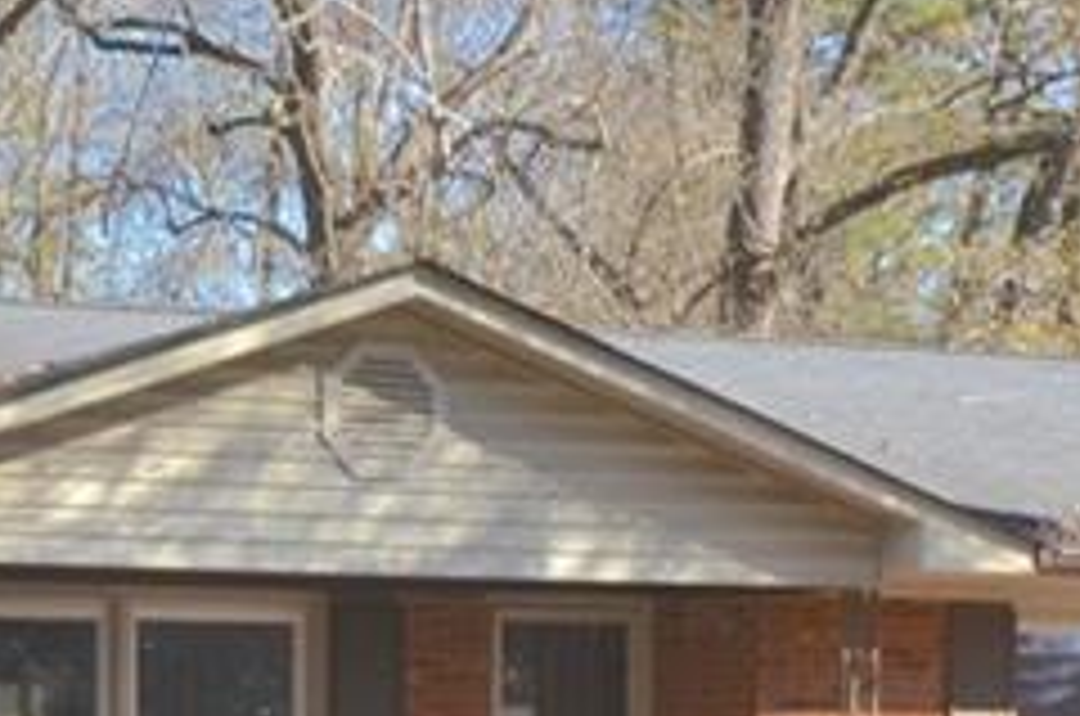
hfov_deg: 15.8
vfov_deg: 10.5
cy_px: 912
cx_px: 54
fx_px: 3832
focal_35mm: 128
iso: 640
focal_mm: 20
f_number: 13
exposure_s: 1/250
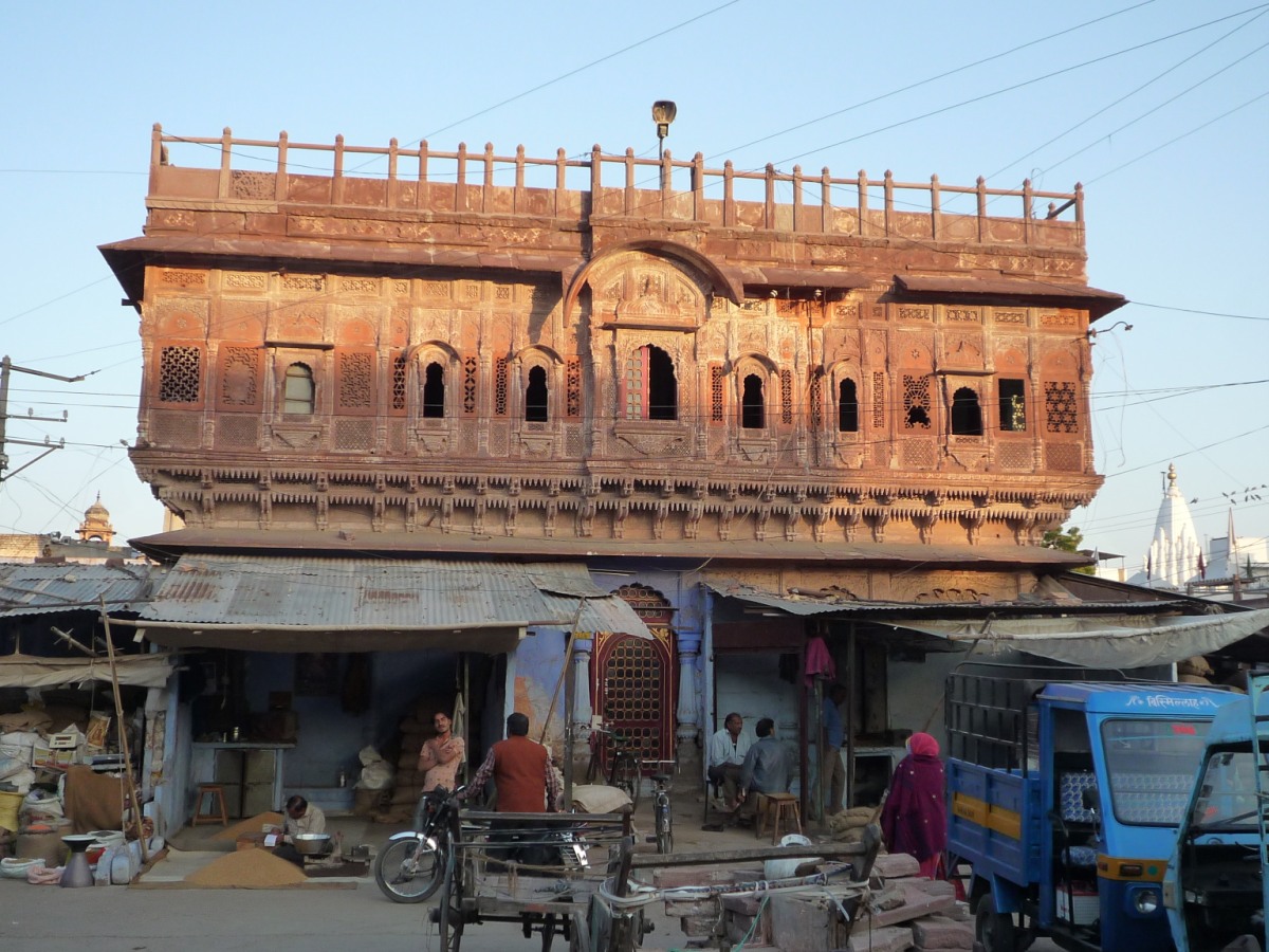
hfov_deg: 47.9
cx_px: 634
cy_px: 476
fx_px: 1430
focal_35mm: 39
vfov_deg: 36.8
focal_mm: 5.8
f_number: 3.6
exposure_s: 1/200
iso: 160
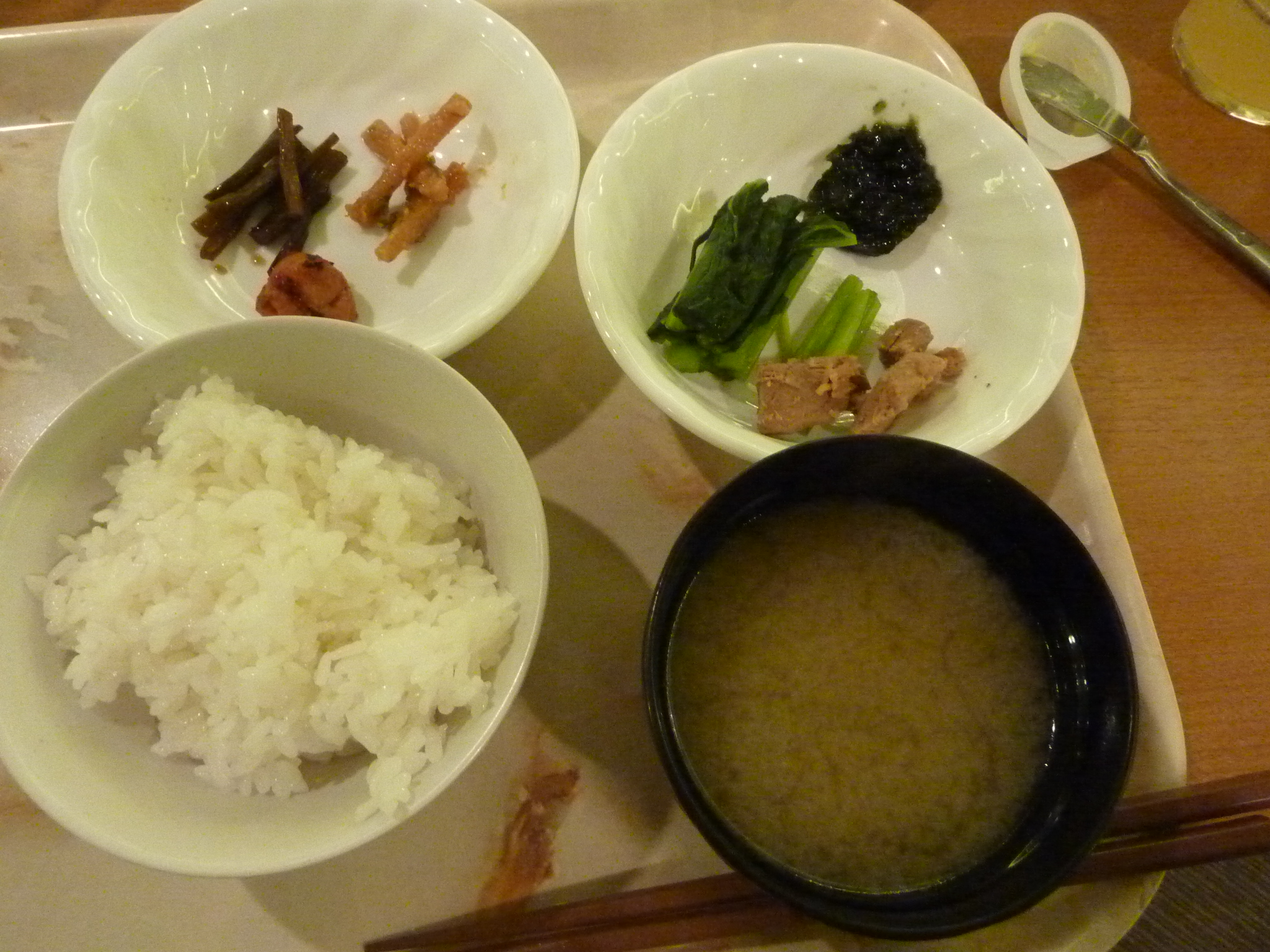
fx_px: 917
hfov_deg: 69.4
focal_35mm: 25
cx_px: 635
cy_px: 476
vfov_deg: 54.9
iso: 800
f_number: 3.3
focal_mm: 4.1
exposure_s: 1/25
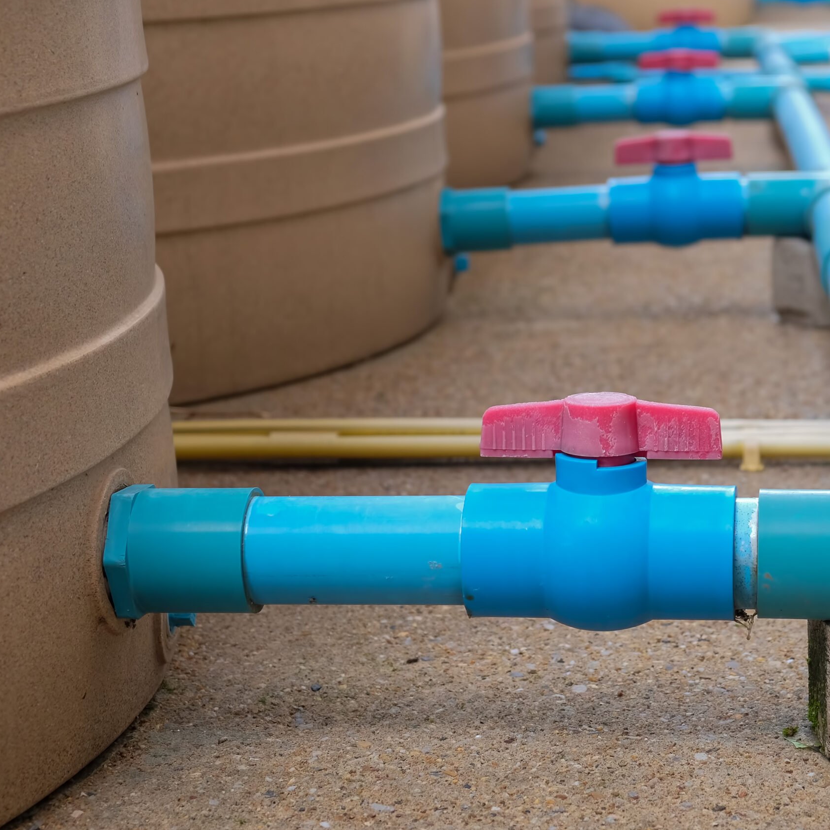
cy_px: 412
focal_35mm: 76
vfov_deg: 22.8
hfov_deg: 22.7
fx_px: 2062
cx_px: 531
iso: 800
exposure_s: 1/105
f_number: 3.6
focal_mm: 39
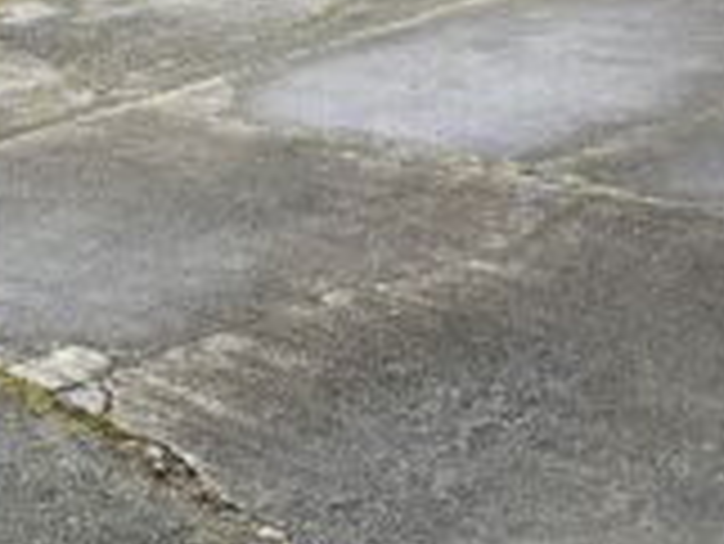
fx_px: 1507
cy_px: -27
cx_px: 40
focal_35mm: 72
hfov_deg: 25.9
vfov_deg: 19.7
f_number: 1.8
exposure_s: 1/514
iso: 25
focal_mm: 3
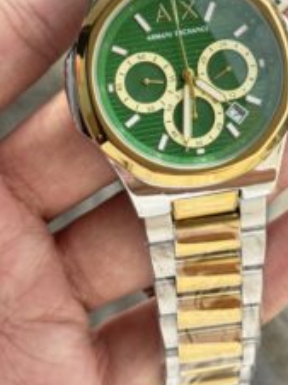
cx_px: 201
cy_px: 145
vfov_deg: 23.0
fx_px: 945
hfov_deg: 17.3
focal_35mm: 85
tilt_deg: -62.2
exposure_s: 1/645
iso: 64
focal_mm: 6.76
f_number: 1.78
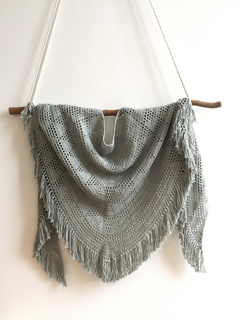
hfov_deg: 48.2
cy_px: 160
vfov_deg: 61.7
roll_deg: +2.5
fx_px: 268
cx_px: 120
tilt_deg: -2.8
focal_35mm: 29
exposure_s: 1/33
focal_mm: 4.15
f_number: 2.2
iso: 100
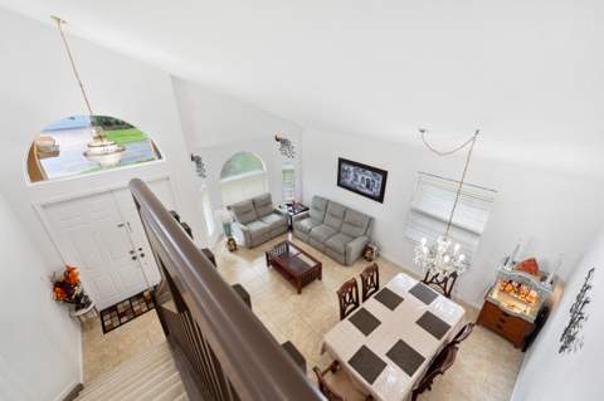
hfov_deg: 104.3
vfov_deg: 81.1
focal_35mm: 14
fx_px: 235
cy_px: 200
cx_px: 302
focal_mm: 14
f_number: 9
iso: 250
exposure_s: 1/5
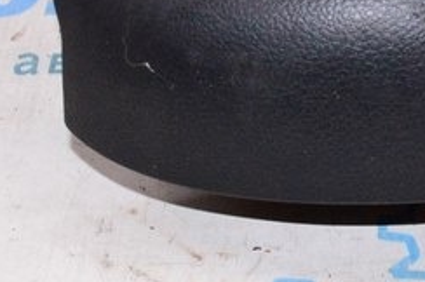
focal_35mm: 126
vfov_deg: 10.8
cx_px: 413
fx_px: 1486
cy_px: 95
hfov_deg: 16.0
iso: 1600
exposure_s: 1/125
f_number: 8
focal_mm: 20
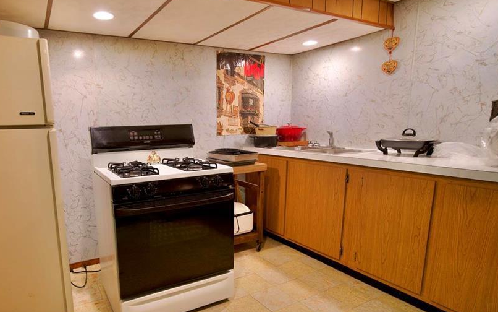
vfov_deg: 54.8
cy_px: 182
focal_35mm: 22
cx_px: 190
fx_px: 299
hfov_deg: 78.3
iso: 100
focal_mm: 17
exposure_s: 1/6
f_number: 3.2
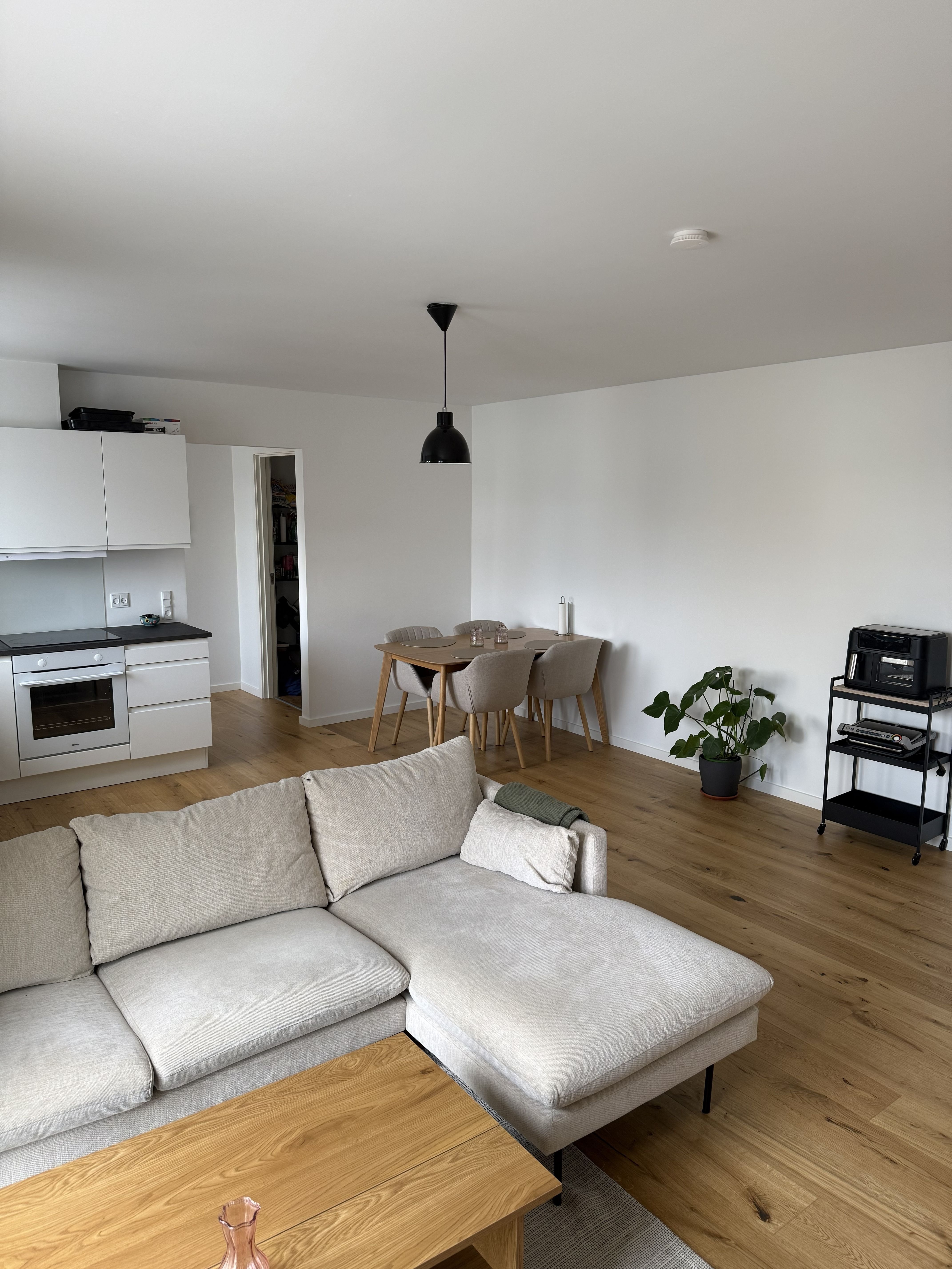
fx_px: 880
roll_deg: -0.9
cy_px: 634
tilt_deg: -7.0
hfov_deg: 56.8
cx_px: 476
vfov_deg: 71.6
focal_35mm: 24
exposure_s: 1/121
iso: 125
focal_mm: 6.76
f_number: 1.78
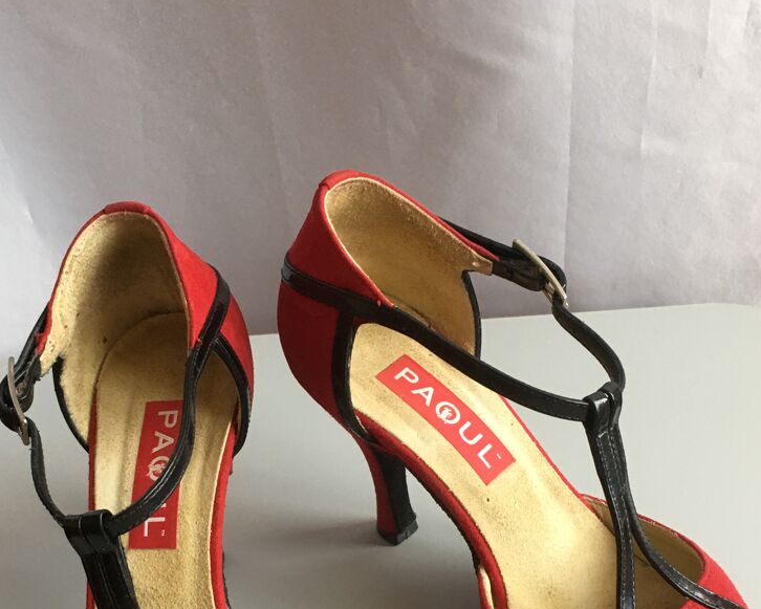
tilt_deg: -40.1
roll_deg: +9.3
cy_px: 491
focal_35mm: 52
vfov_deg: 28.5
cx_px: 340
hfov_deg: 36.0
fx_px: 1171
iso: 64
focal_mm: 4.15
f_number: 2.2
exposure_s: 1/33
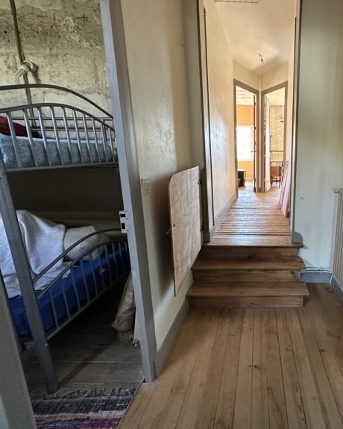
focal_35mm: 19
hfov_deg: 65.3
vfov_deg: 83.3
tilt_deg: -11.7
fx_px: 241
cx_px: 268
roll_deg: -0.4
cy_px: 207
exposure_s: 1/84
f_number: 2.2
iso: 320
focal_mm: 2.22
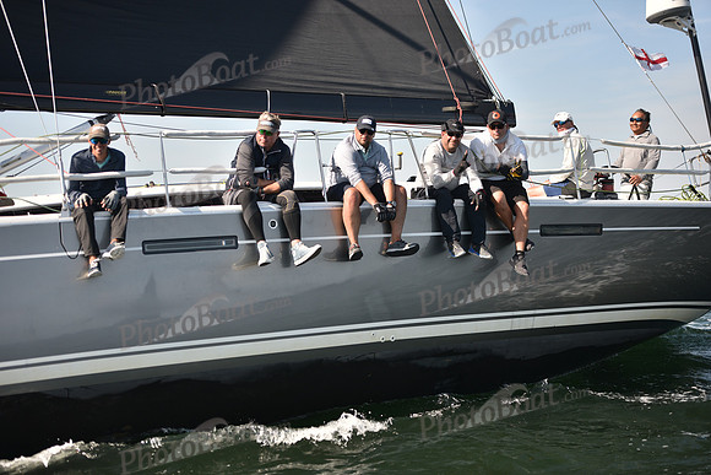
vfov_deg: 19.5
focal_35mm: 70
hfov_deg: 28.8
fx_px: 1383
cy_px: 238
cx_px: 356
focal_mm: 70
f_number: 2.8
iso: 250
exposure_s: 1/1250
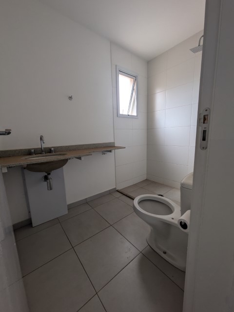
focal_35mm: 14
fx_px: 126
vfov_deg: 102.0
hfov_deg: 85.7
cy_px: 156
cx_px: 117
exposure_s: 1/120
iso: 93
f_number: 2.2
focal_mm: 1.83
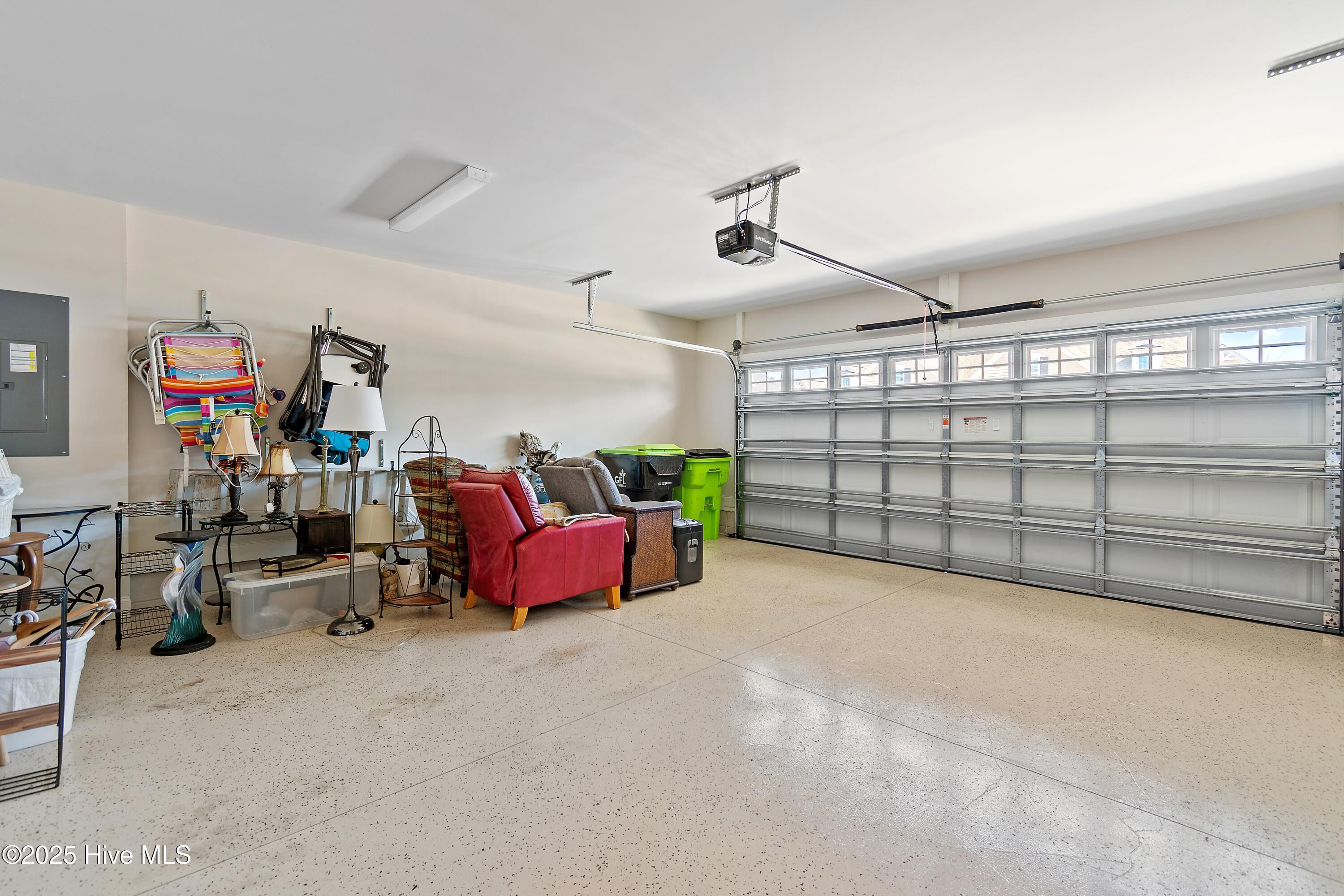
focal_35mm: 15
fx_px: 560
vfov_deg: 77.3
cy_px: 448
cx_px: 672
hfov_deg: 100.4
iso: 100
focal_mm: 10
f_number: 4.5
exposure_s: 1/2
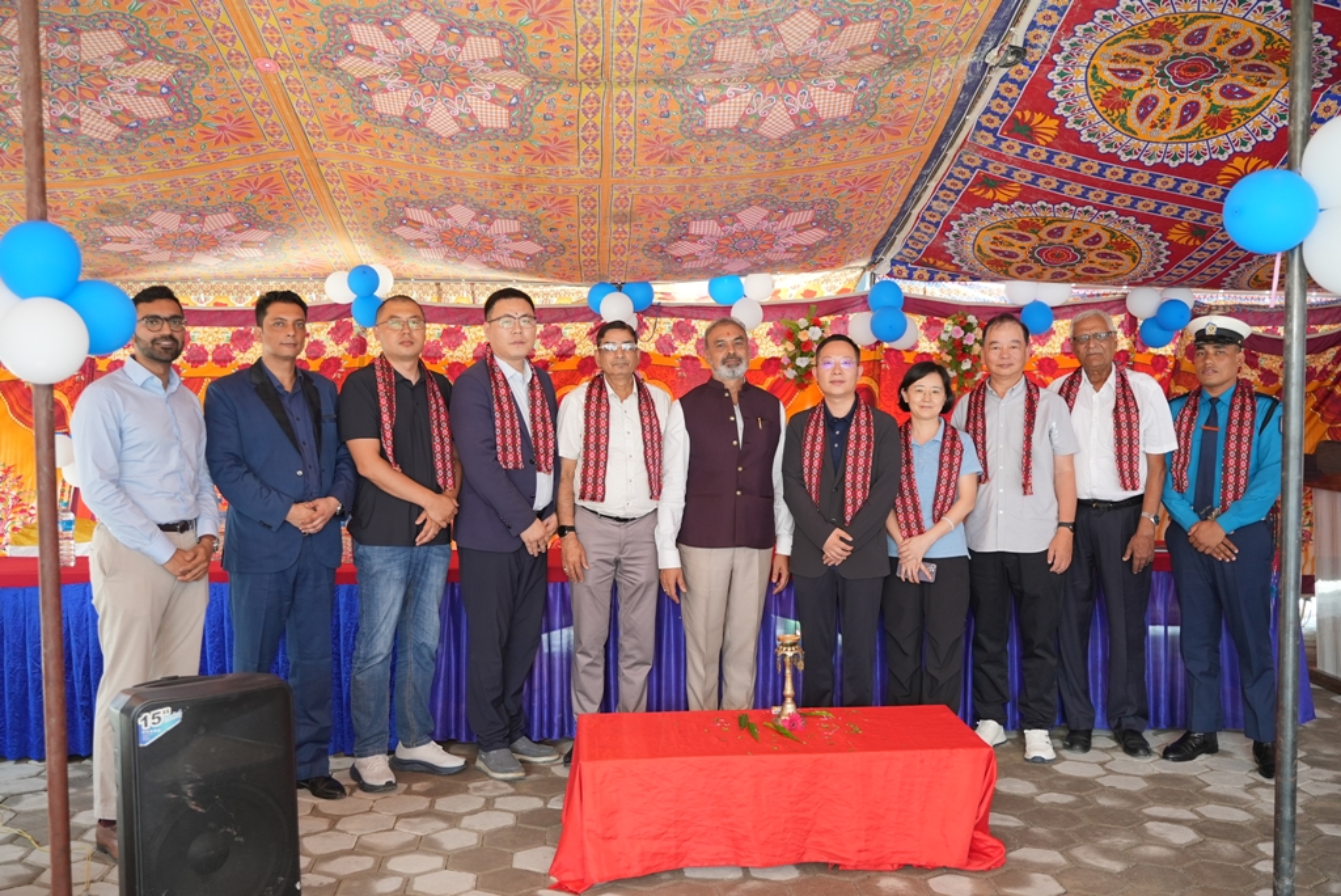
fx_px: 1230
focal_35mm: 33
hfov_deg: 57.2
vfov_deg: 40.0
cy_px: 448
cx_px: 670
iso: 500
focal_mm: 33
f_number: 2.8
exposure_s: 1/160
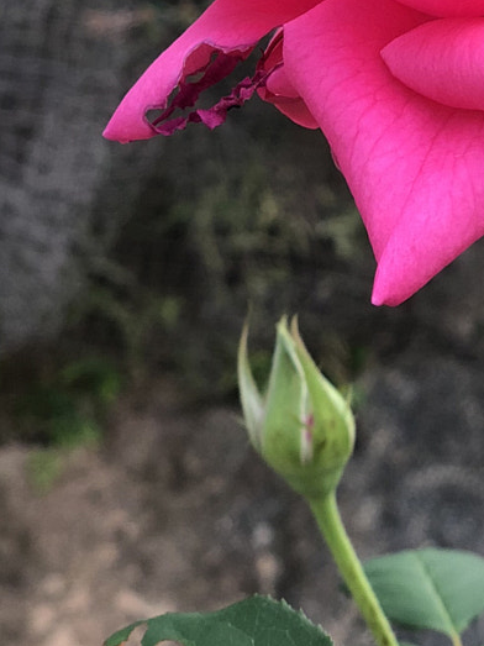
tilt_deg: -8.3
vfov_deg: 12.3
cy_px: -12
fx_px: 2965
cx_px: 522
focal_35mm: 159
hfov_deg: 9.2
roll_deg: +0.1
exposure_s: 1/60
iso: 32
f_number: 2.4
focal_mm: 6
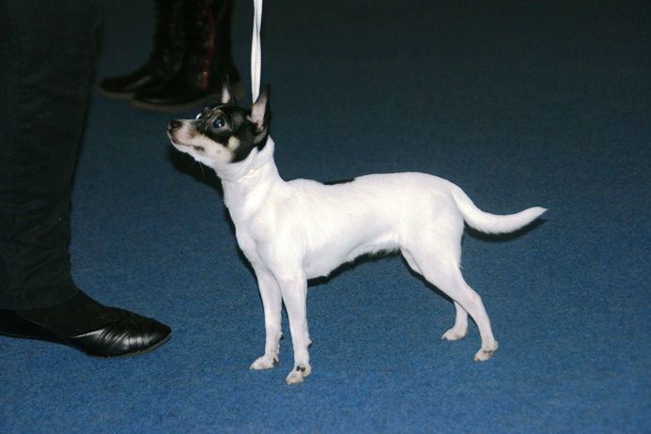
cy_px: 217
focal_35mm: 135
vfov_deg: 10.2
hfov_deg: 15.2
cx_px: 326
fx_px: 2441
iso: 400
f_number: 5.6
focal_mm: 90
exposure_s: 1/125
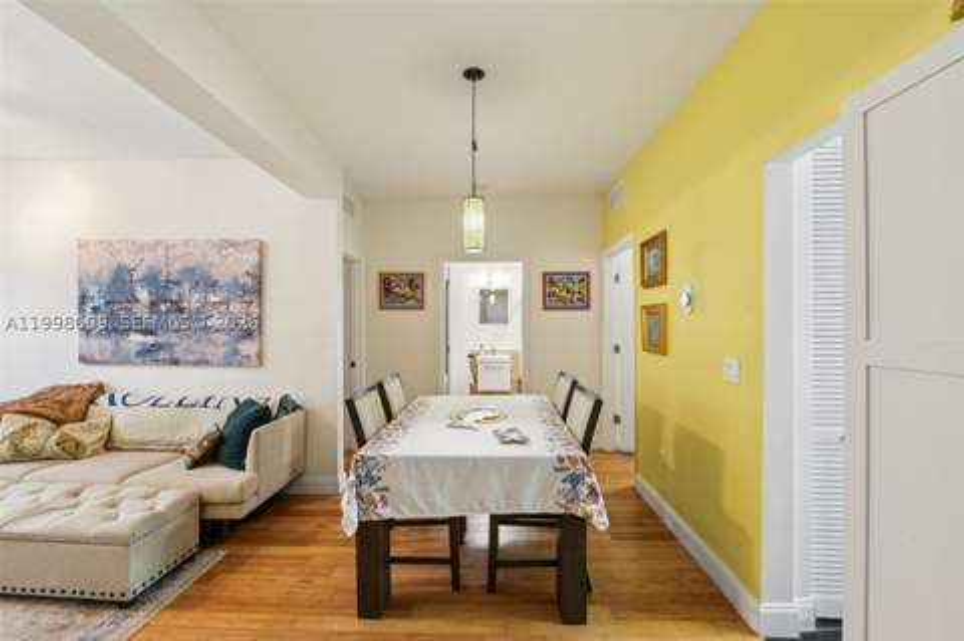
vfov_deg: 81.1
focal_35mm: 14
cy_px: 320
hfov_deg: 104.3
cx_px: 482
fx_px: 374
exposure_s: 1/2.5
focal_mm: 14
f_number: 8
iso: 200
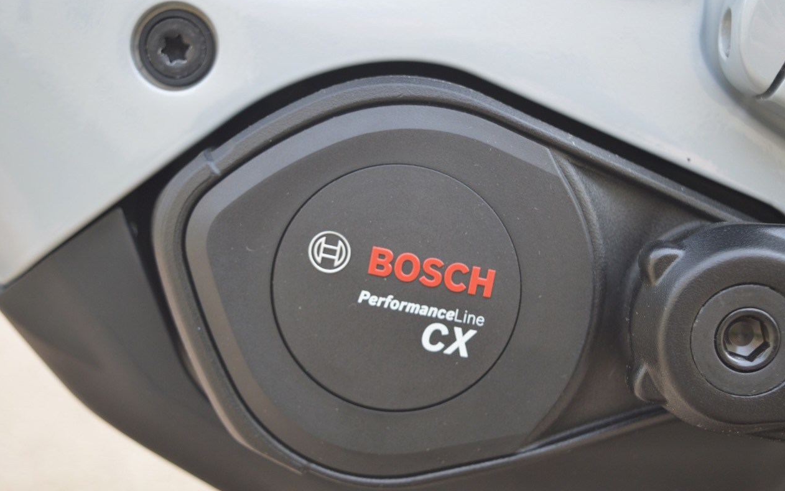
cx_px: 397
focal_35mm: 62
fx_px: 1327
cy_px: 258
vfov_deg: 21.0
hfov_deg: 33.0
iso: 400
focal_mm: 40
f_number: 5.6
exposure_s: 1/60
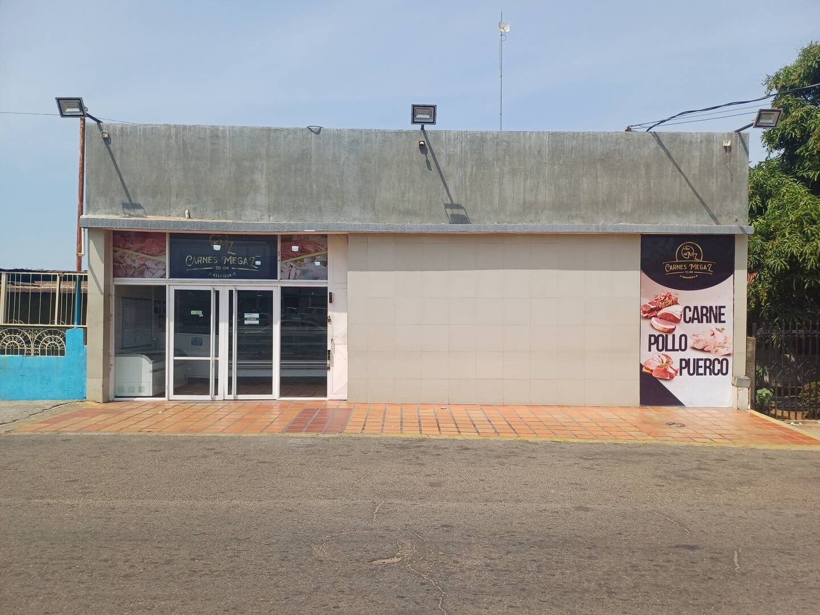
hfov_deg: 69.4
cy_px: 308
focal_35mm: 25
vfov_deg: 54.9
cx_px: 410
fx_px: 592
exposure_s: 1/1259
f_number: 1.8
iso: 50
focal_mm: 4.65
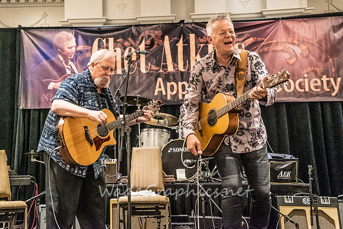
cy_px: 95
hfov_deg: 31.2
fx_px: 612
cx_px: 143
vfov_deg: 21.1
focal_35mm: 64
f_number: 5.6
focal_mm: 55
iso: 12800
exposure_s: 1/200
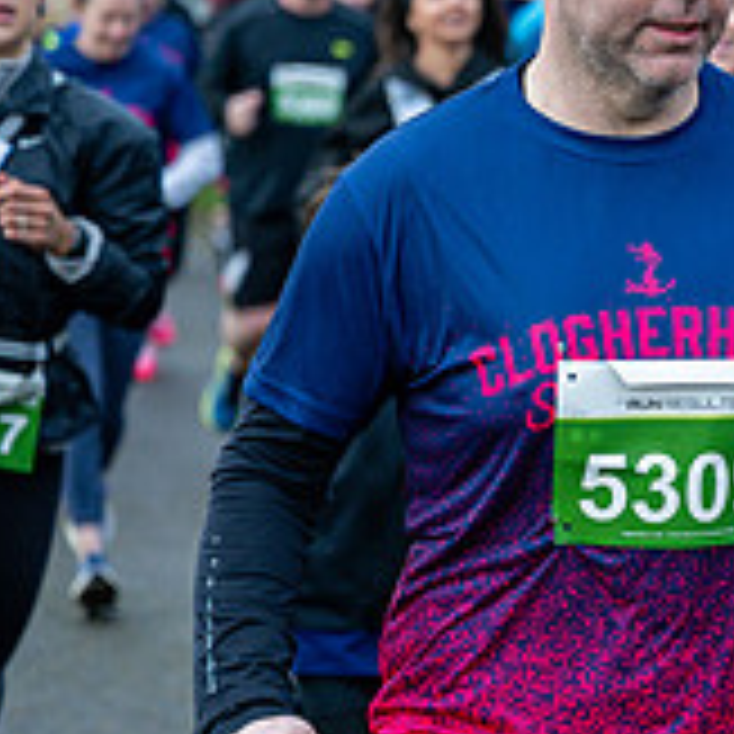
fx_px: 5086
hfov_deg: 8.1
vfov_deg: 8.3
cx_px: 1103
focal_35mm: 212
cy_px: 462
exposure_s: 1/1250
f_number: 2.8
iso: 450
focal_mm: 70
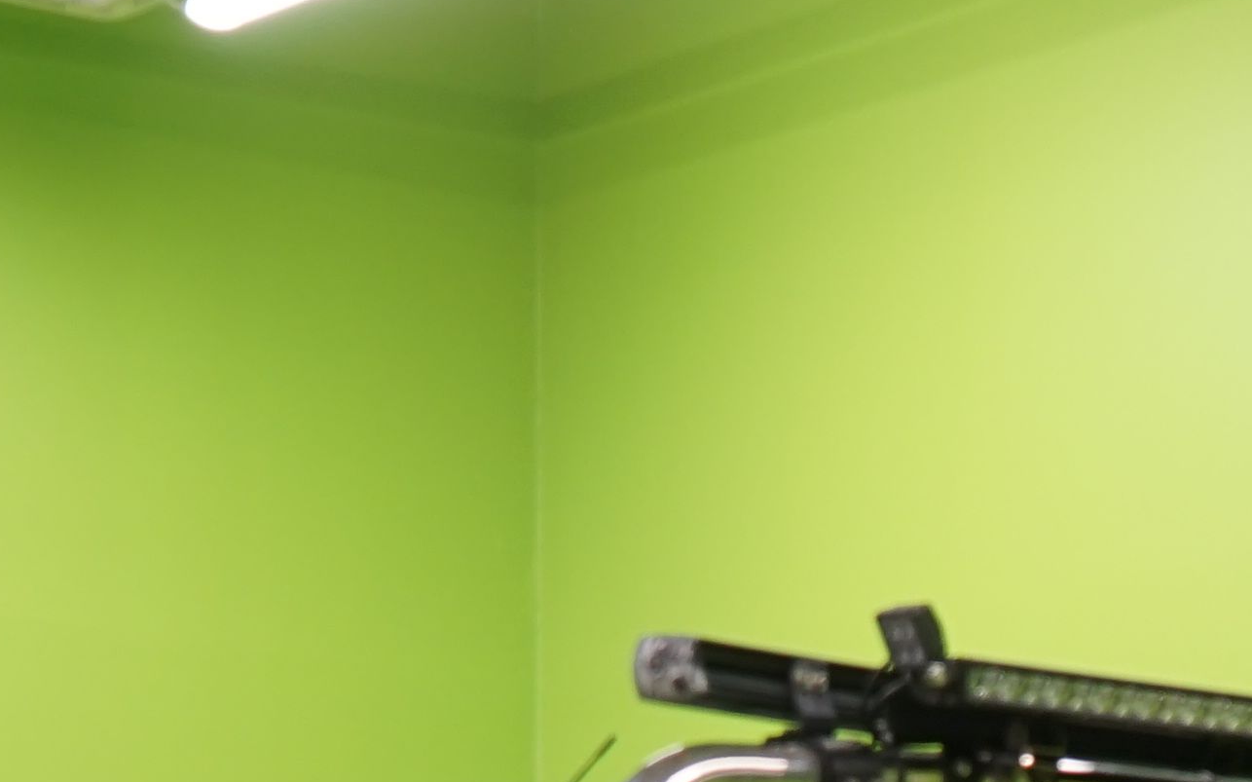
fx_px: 6004
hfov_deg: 11.7
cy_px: 1754
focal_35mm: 176
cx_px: 1340
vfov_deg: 7.1
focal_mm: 37
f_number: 5.6
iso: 400
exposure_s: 1/25
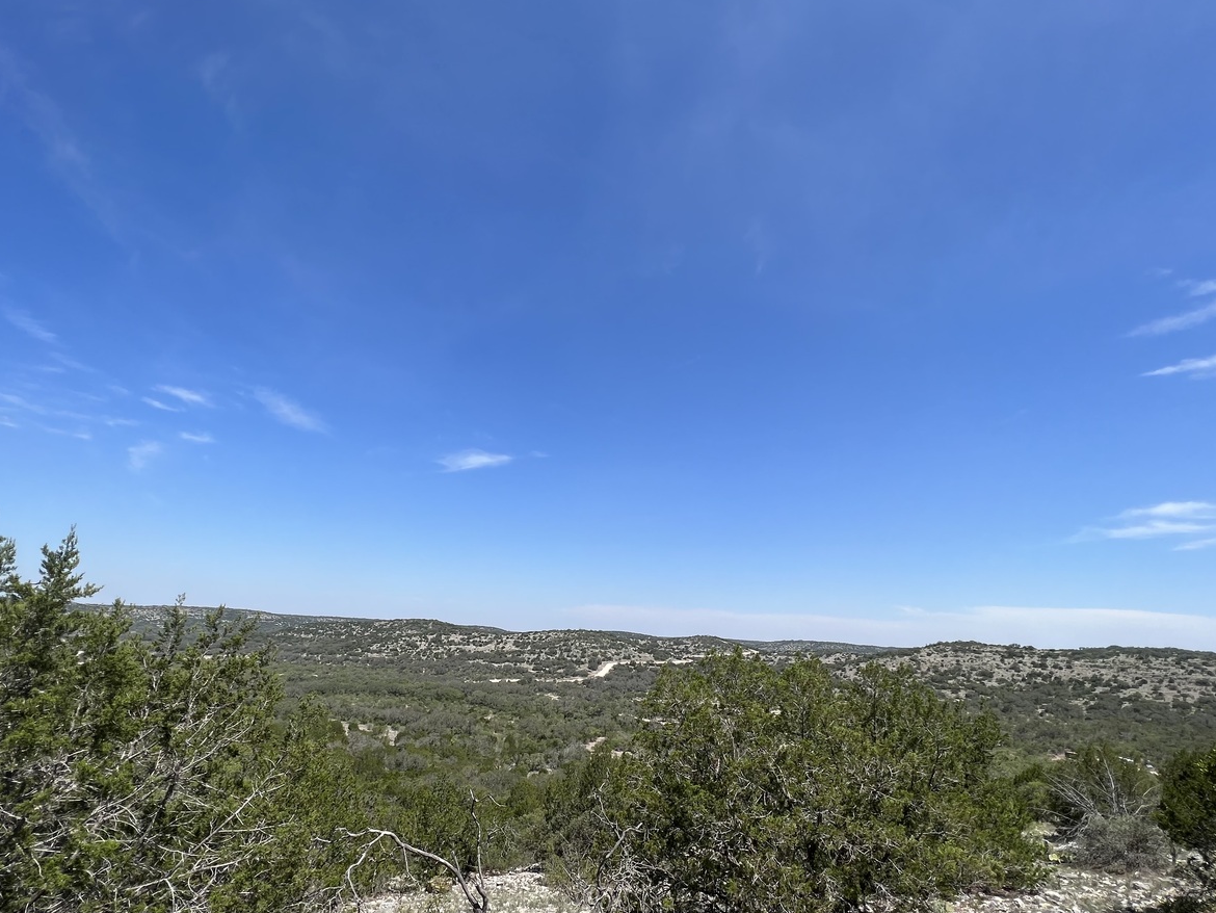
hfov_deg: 94.5
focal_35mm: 16
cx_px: 610
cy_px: 531
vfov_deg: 77.5
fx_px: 562
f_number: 1.8
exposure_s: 1/2016
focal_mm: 1.57
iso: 32
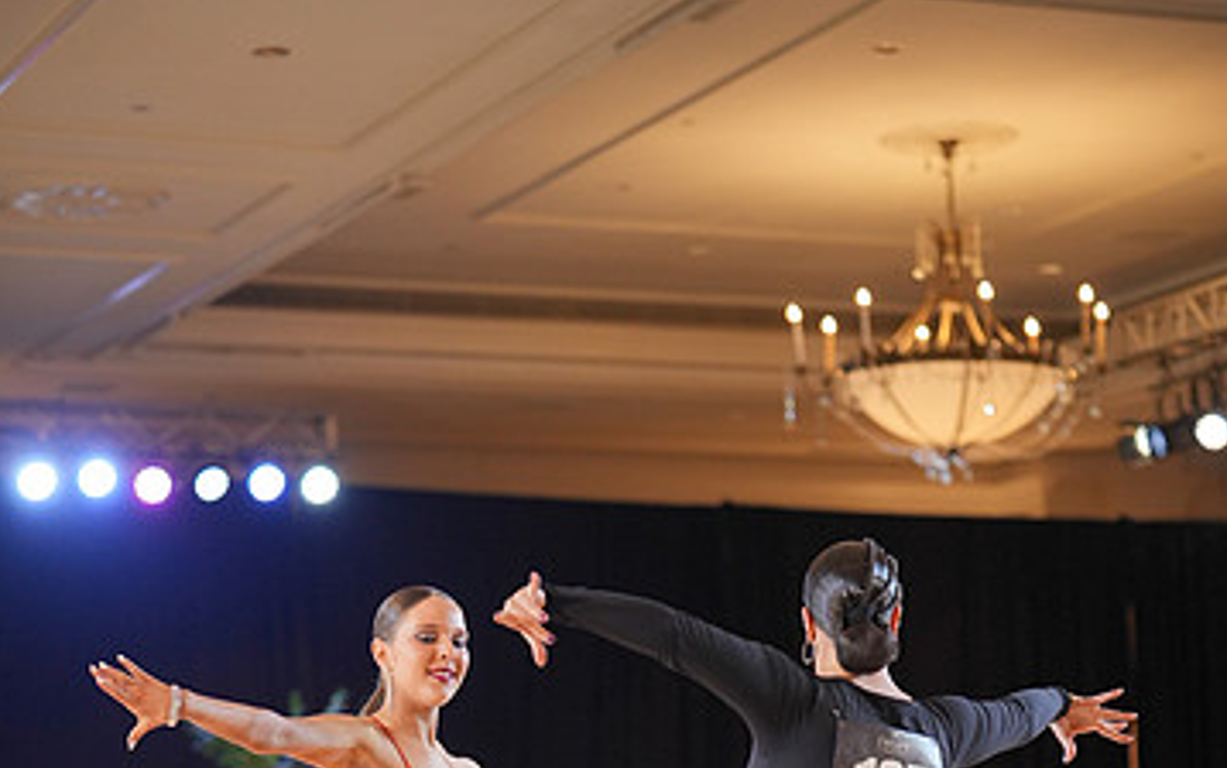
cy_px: 970
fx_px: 3479
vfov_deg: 12.3
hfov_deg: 20.0
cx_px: 619
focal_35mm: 104
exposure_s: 1/500
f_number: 2
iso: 1250
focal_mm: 63
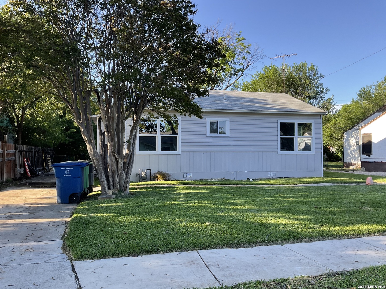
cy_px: 144
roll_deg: +0.3
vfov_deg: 48.2
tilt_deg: +1.3
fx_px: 323
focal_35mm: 29
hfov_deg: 61.7
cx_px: 193
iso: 16
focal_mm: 3
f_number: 1.8
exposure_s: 1/279
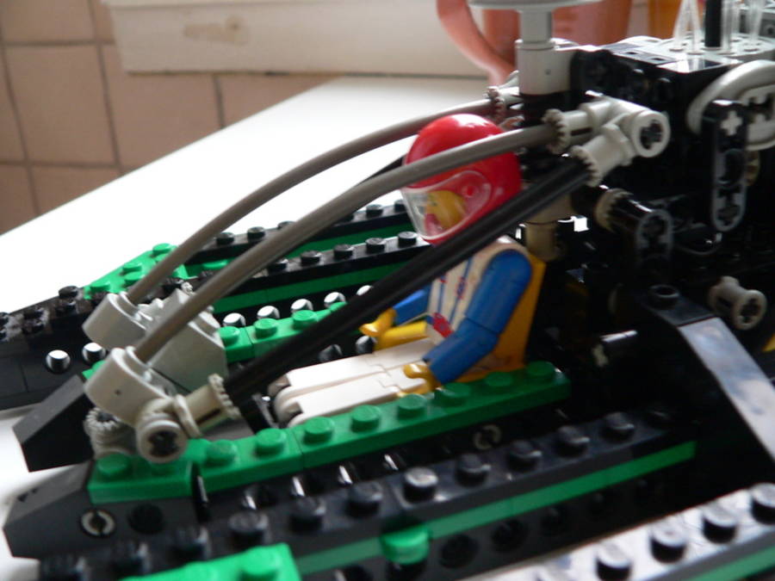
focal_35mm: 36
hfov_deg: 51.4
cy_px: 290
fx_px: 806
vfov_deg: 39.7
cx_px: 388
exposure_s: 1/5
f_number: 2.8
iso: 200
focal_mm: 6
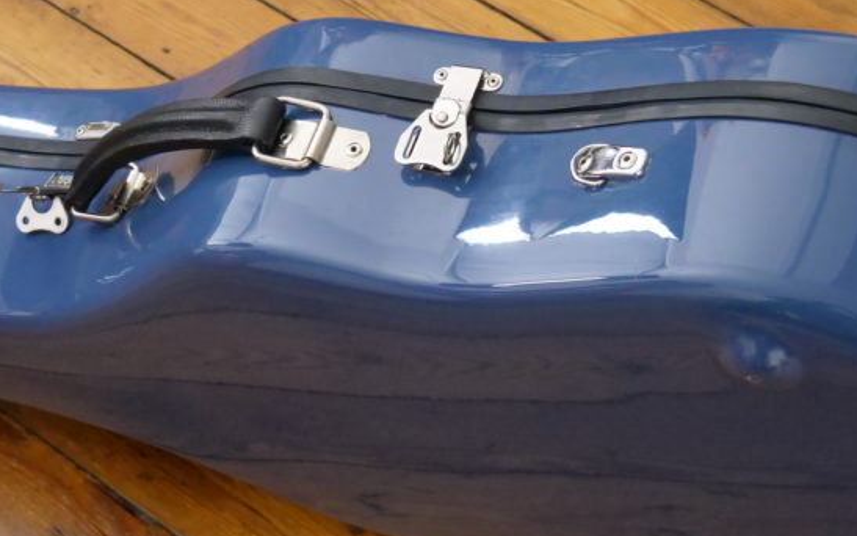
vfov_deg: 14.4
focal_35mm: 91
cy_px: 246
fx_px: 2126
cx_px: 372
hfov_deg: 22.8
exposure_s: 1/60
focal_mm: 22
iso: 3200
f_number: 4.5
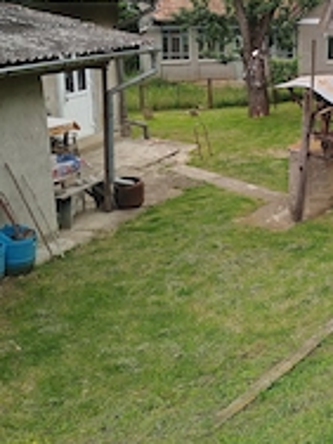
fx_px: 654
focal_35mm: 51
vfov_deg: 37.1
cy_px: 144
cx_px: 321
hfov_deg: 27.2
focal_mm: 5.31
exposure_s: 1/651
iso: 50
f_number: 1.7
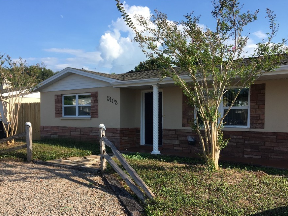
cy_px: 125
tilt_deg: -1.8
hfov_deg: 53.9
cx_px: 150
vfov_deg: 41.7
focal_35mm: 34
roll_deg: +0.4
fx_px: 283
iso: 25
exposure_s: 1/986
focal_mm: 4.15
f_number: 2.2
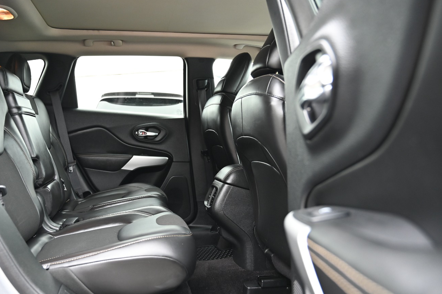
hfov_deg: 61.3
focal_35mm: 30
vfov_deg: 43.5
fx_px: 368
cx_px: 170
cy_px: 148
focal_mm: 24
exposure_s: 1/125
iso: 1400
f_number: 4
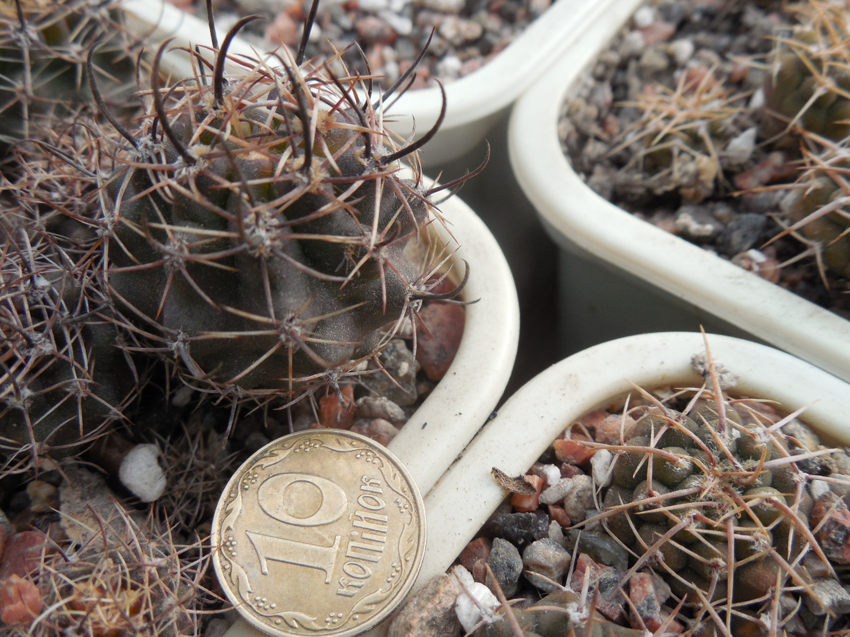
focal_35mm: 31
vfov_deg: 45.4
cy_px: 318
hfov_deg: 58.4
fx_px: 761
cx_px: 425
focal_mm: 5.6
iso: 125
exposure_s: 1/320
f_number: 3.6
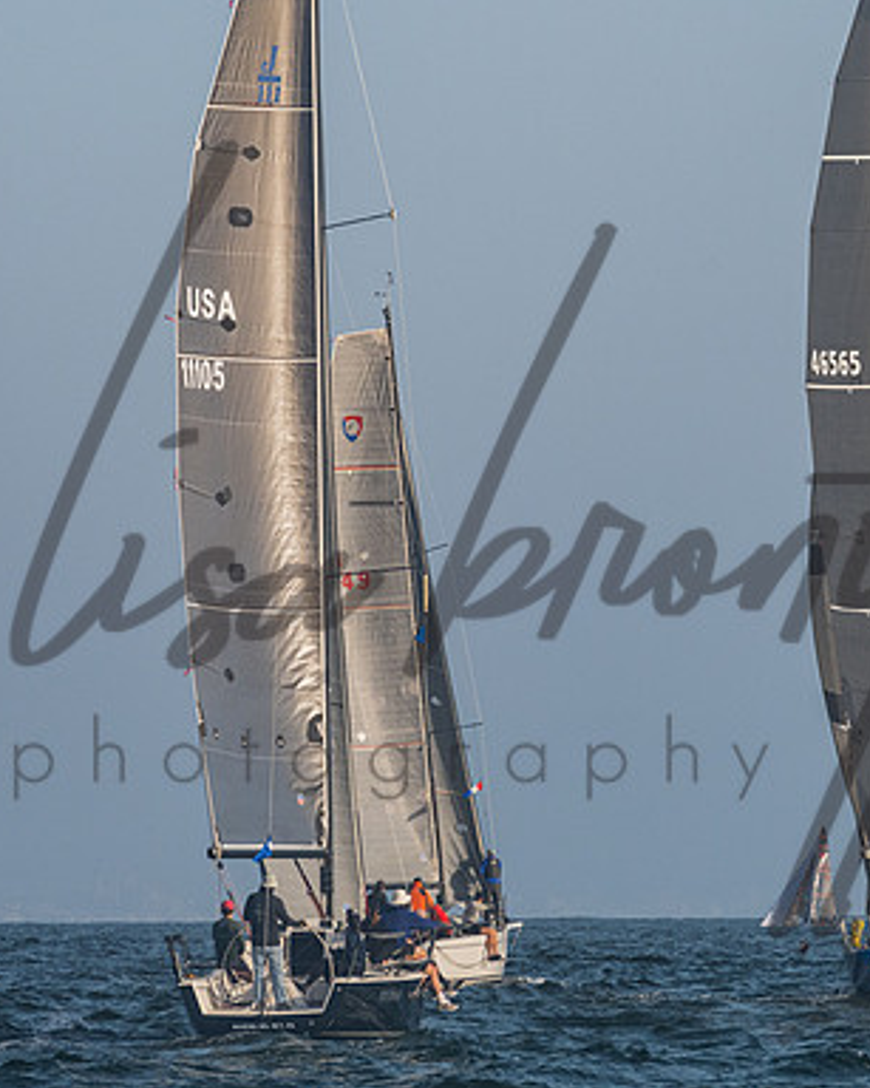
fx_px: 11946
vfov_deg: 5.2
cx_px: 572
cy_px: 434
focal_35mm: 371
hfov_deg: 4.2
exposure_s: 1/800
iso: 400
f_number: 8
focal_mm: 200
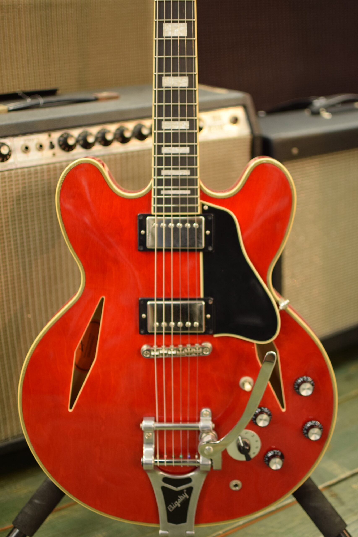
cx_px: 179
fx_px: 783
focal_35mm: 52
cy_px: 268
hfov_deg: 25.8
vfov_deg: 37.8
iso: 640
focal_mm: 35
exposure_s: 1/160
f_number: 1.8
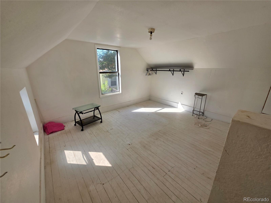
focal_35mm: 13
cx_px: 136
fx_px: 102
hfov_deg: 106.2
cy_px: 102
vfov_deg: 89.9
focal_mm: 2.2
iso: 40
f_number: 1.9
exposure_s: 1/449
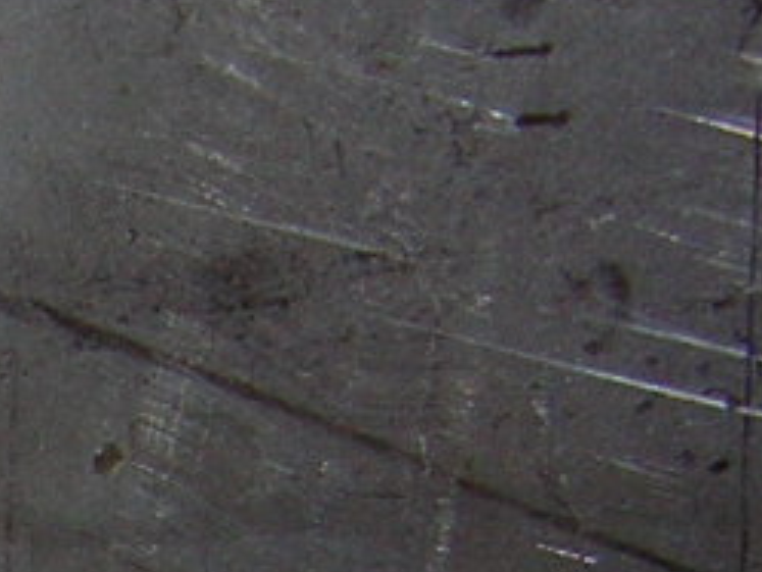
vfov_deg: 9.5
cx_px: -358
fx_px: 3259
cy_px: 1086
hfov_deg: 12.7
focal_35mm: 148
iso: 50
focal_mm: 4.7
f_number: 5.2
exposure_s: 1/60.1
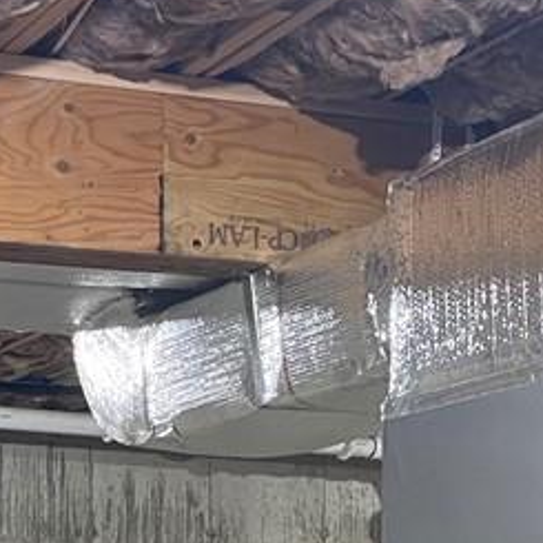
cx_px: -60
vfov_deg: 16.7
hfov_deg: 17.5
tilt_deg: -4.0
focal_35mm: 96
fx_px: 1704
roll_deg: +2.0
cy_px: 782
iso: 500
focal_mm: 4.2
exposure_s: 1/59
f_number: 1.6
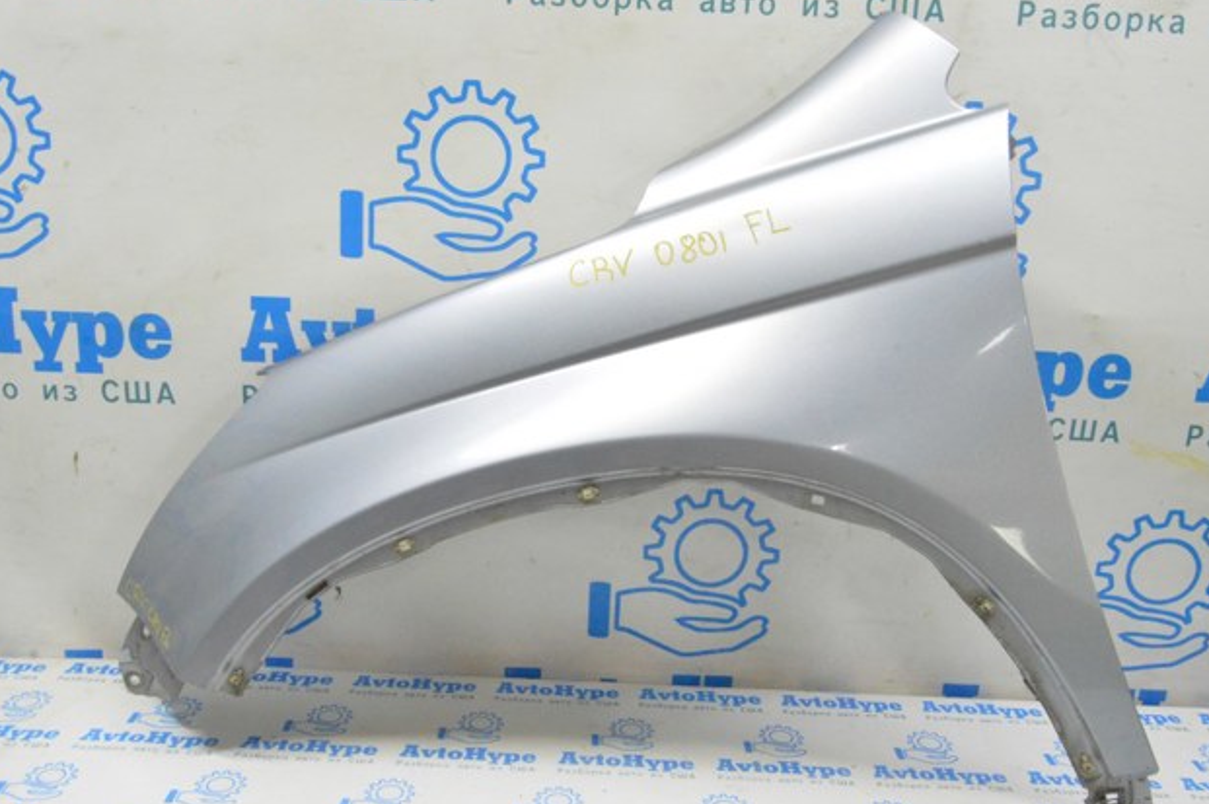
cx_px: 602
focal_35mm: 34
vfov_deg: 38.8
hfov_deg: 55.8
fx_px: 1141
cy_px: 398
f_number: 20
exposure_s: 1/15
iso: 6400
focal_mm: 22
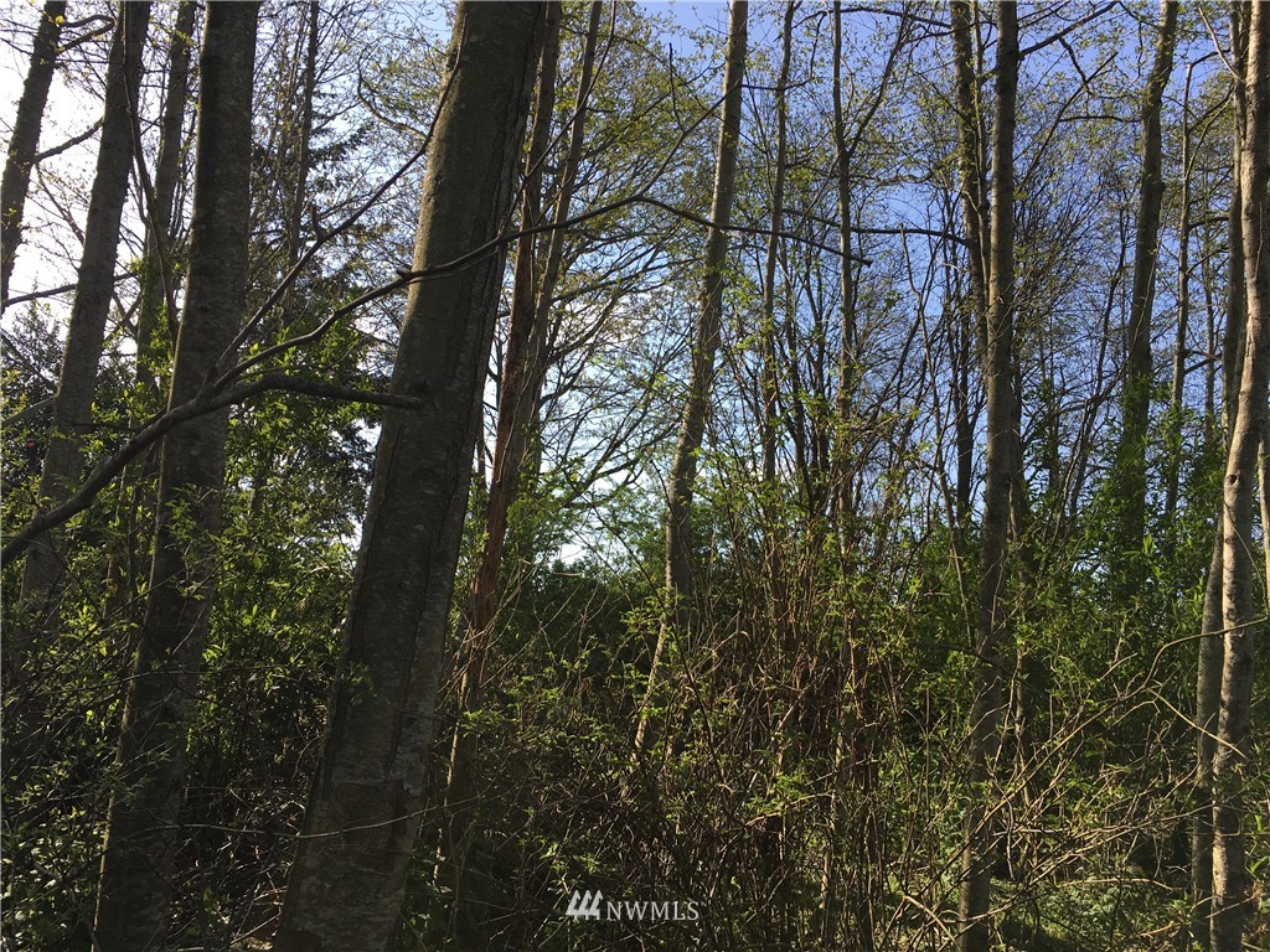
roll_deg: -2.7
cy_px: 476
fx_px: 1064
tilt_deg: +9.2
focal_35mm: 29
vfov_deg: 48.2
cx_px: 635
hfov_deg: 61.7
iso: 25
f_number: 2.2
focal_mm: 4.15
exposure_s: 1/668
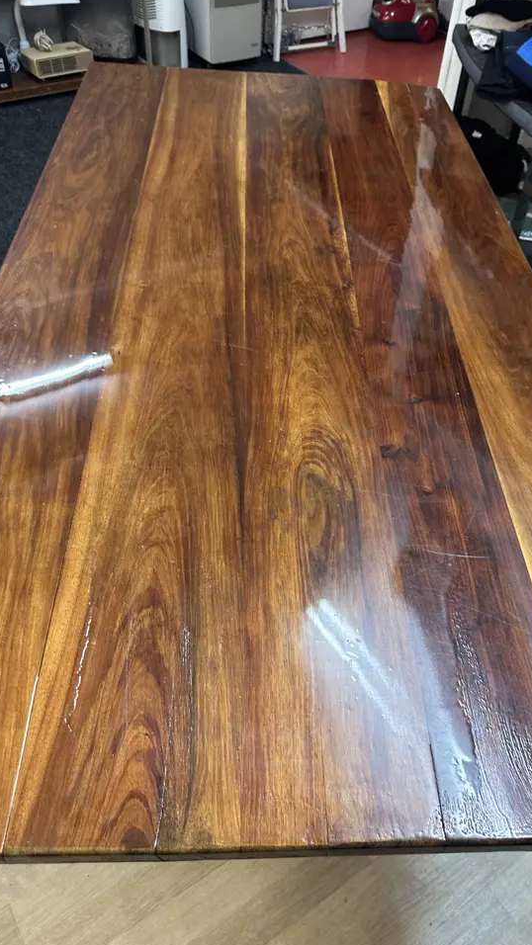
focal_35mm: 28
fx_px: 702
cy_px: 493
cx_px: 303
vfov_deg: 67.9
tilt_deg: -47.4
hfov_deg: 41.4
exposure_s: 1/50
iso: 160
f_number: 1.78
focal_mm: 6.86
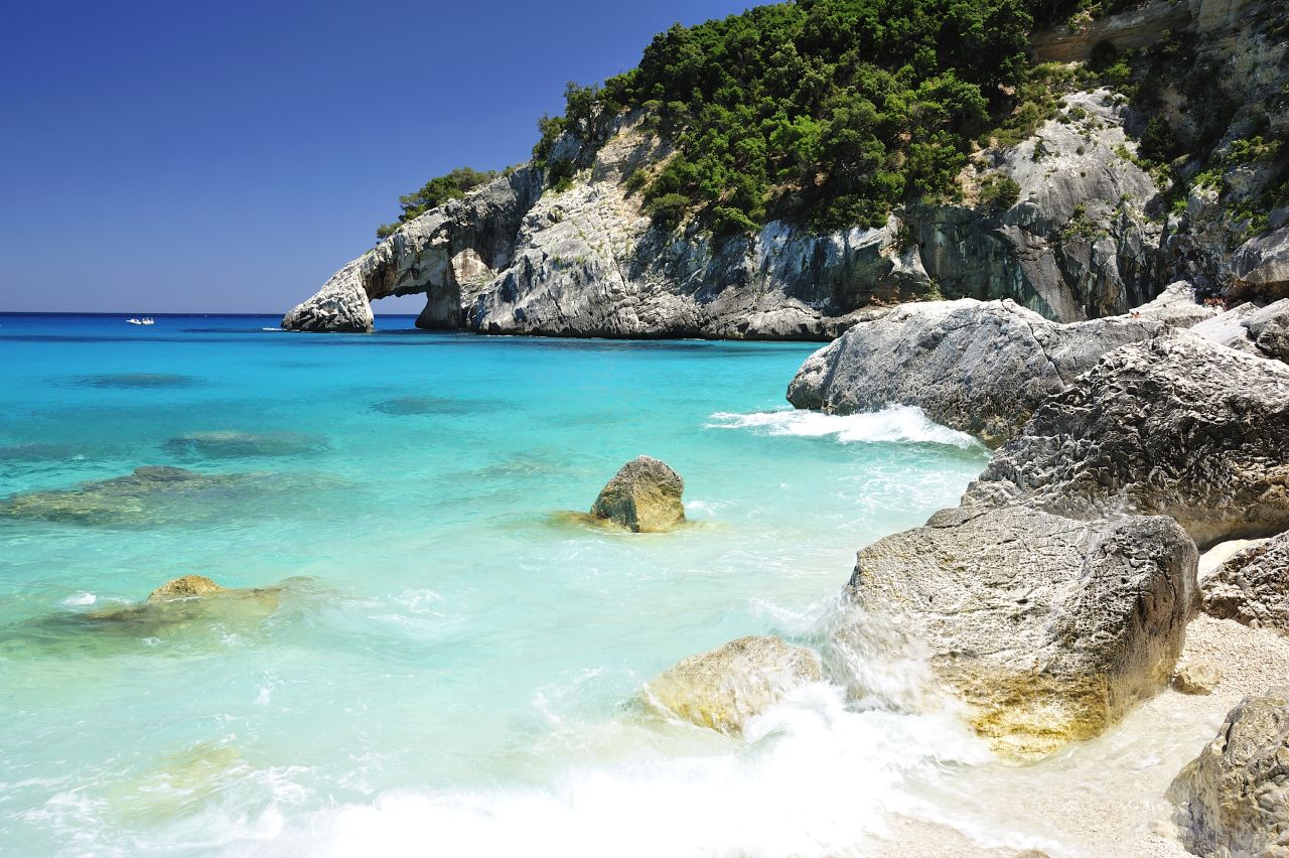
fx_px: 1145
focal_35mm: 32
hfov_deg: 58.7
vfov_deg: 41.1
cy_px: 429
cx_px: 644
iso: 200
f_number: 10
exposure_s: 1/60
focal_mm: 32
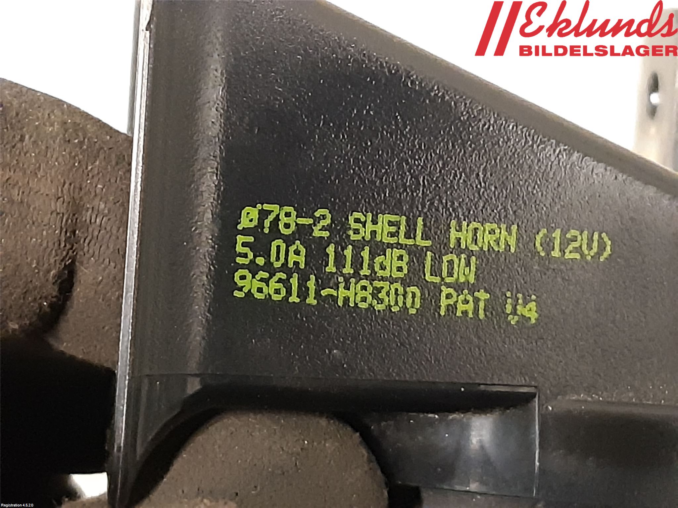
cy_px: 254
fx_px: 509
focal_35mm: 26
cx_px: 339
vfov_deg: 53.1
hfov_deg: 67.3
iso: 500
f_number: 1.7
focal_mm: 3.93
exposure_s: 1/25
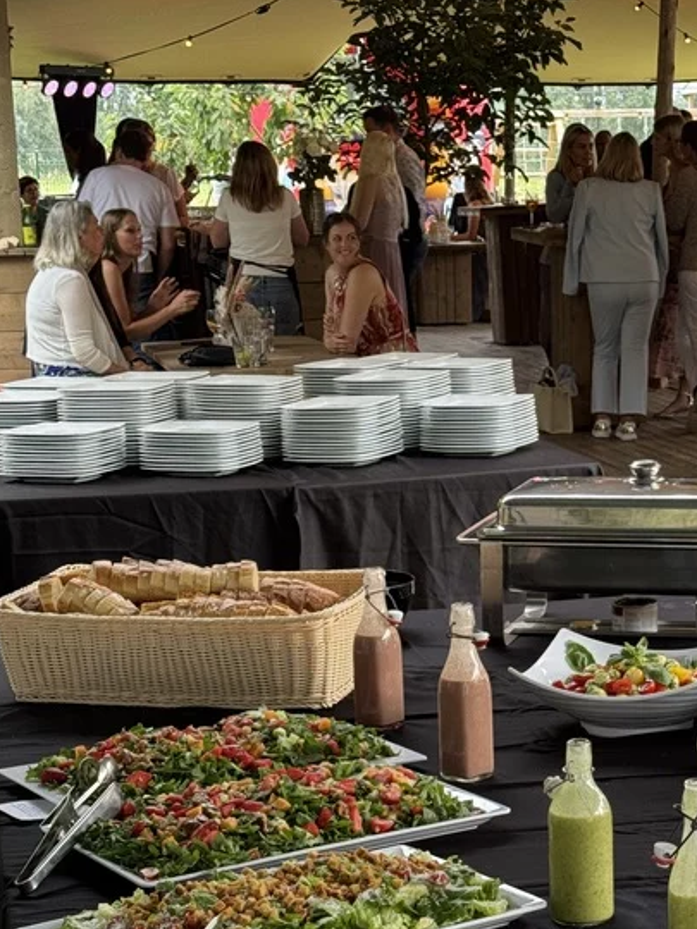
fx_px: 2443
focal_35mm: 91
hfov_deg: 16.1
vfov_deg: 21.4
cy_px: 683
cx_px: 547
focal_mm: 6.76
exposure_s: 1/87
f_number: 1.78
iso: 100
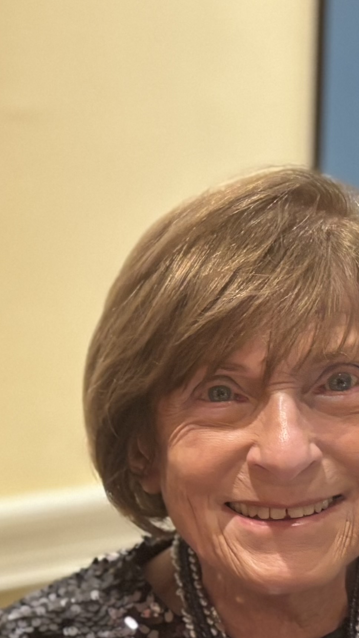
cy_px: 610
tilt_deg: -12.6
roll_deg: +1.0
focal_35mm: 94
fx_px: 1591
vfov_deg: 22.0
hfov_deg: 12.7
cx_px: -21
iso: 500
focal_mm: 5.96
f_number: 1.6
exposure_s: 1/43
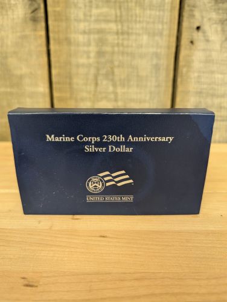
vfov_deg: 71.5
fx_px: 209
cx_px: 114
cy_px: 151
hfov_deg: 56.9
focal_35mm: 24
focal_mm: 6.9
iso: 349
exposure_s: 1/24
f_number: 1.68
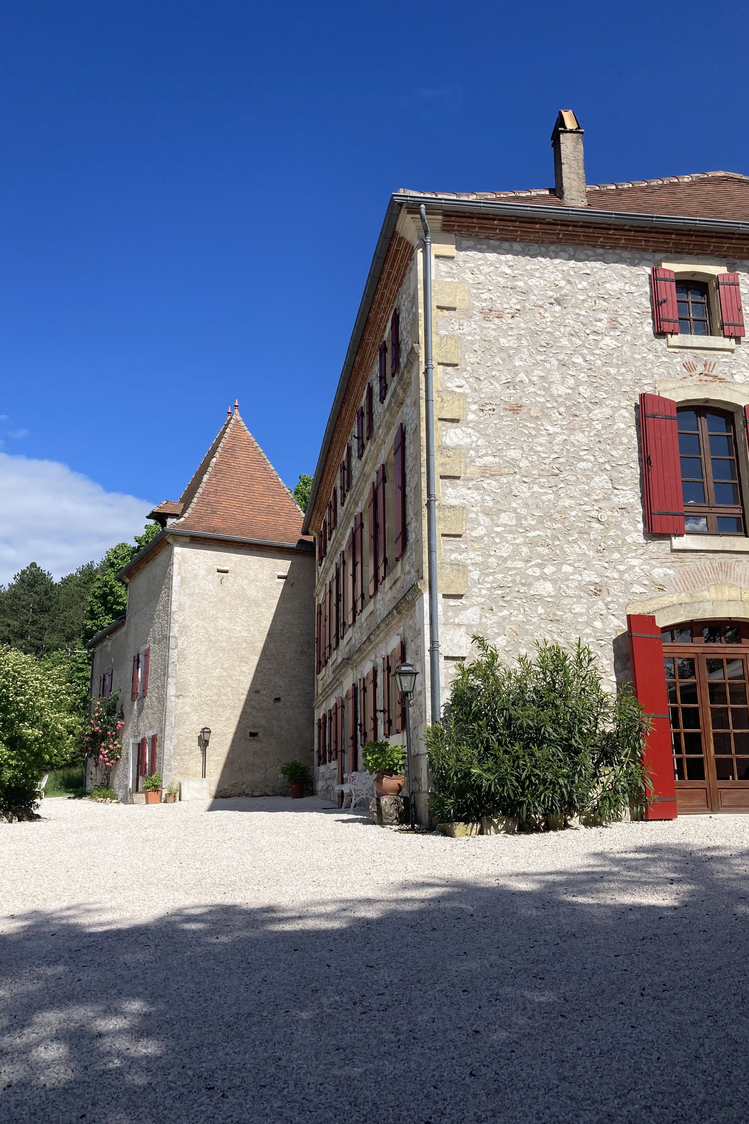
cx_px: 366
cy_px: 565
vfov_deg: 61.9
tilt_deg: +15.4
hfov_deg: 43.6
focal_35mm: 30
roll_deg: -0.4
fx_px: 936
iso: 20
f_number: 1.8
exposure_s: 1/3003
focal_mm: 3.99
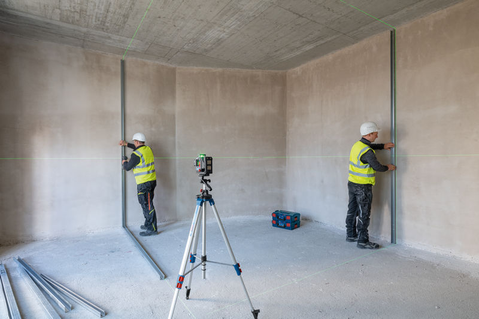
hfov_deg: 84.0
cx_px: 240
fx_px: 266
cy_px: 160
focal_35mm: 20
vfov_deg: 61.9
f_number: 11
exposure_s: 1/15
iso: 1000
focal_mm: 20
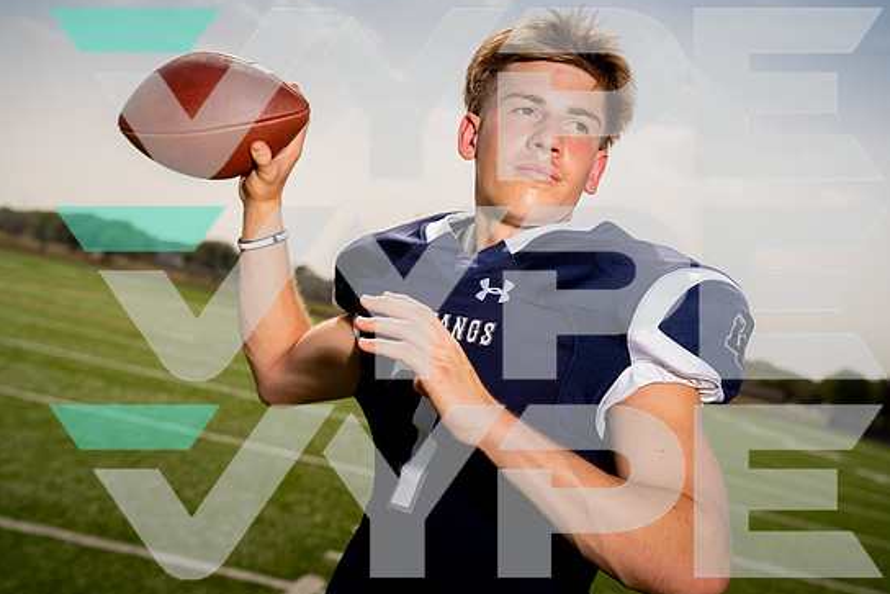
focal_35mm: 49
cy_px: 294
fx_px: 1212
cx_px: 471
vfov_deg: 27.5
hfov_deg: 40.3
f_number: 4.5
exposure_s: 1/800
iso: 100
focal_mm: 46
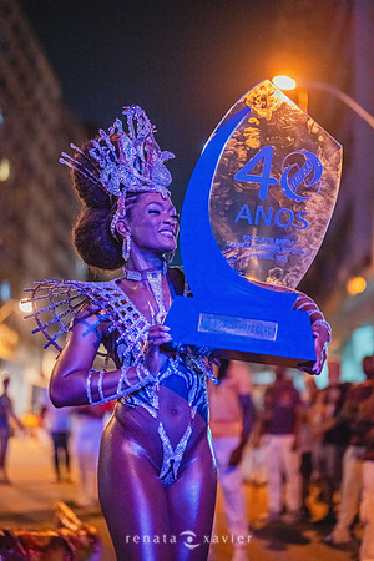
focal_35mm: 50
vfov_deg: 39.6
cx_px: 187
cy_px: 280
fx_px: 779
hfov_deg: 27.0
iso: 6400
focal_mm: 50
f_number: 1.2
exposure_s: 1/250
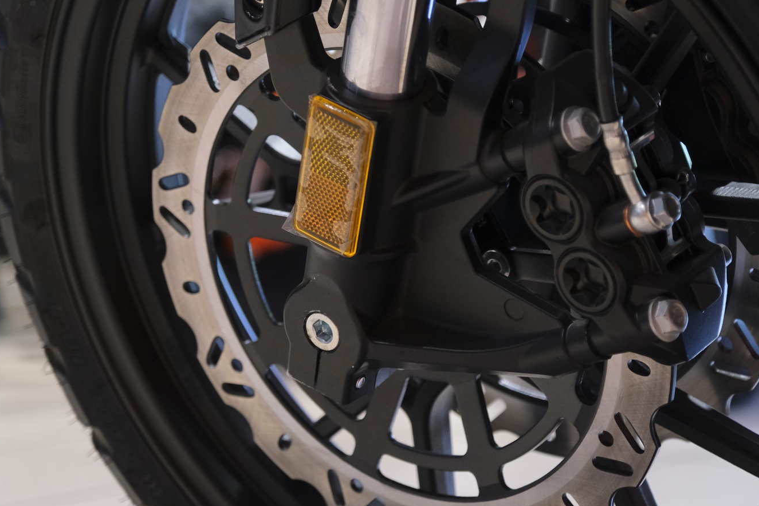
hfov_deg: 16.8
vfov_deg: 11.2
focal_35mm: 122
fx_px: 2572
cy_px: 250
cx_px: 441
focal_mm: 67.5
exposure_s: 1/100
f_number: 4
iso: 2500
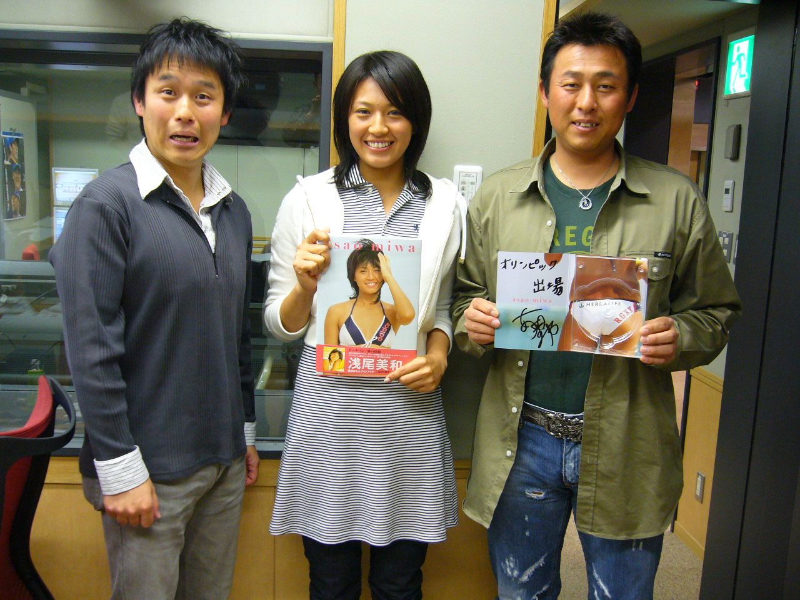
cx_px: 400
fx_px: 809
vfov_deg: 40.7
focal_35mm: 35
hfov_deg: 52.6
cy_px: 300
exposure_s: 1/15
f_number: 2.8
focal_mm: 5.8
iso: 160
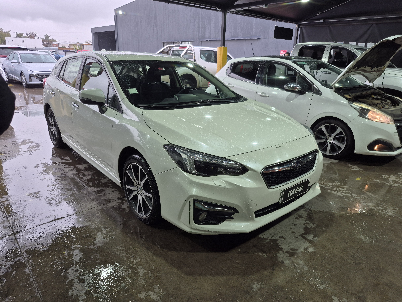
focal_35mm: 23
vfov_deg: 58.9
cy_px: 151
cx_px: 201
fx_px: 267
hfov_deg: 73.9
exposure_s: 1/141
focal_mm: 5.4
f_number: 1.8
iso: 25
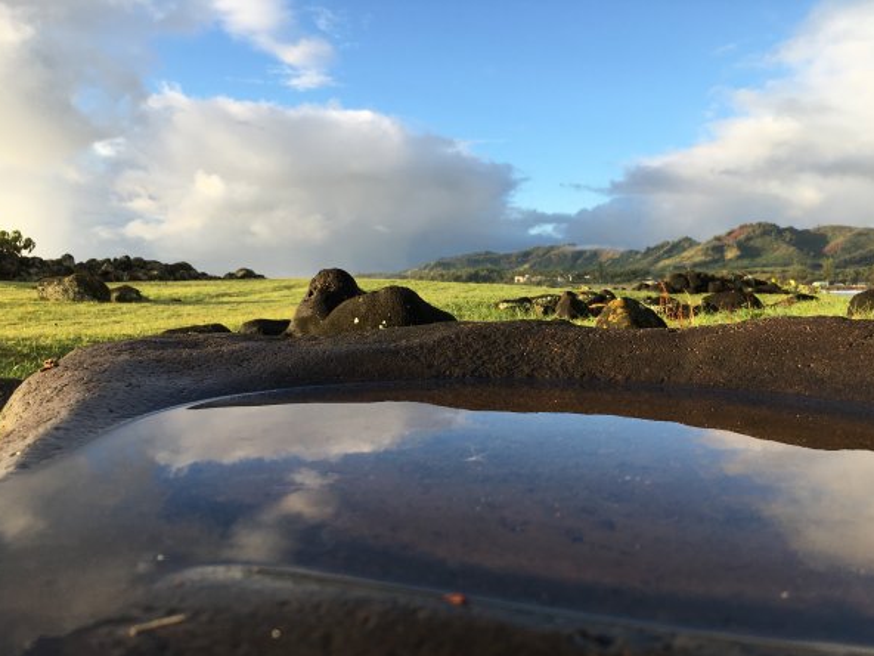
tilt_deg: -3.9
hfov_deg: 60.0
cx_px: 444
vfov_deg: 46.8
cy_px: 338
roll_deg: +0.2
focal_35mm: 30
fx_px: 757
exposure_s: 1/487
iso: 25
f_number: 2.2
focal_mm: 4.15
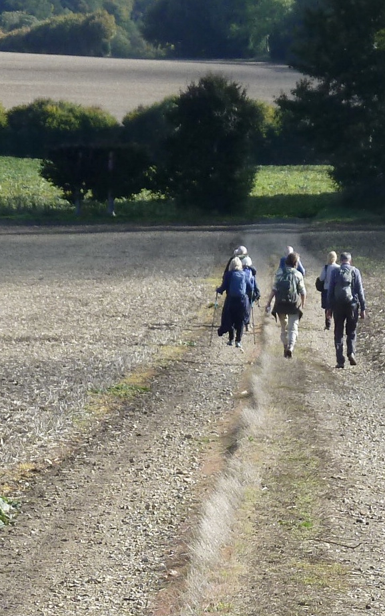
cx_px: 296
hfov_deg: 9.6
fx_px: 2283
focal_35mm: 136
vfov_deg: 15.4
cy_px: 308
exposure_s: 1/400
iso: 100
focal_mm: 15.8
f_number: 4.3
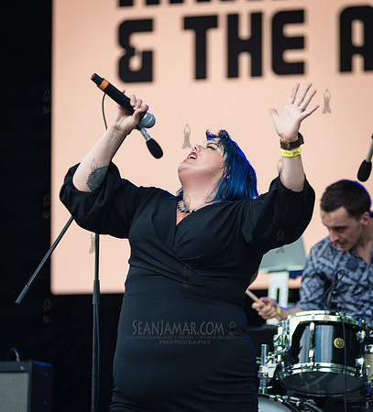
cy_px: 206
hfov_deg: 8.0
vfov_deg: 8.9
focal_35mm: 207
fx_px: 2662
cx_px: 217
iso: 200
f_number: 2.8
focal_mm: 155
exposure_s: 1/400
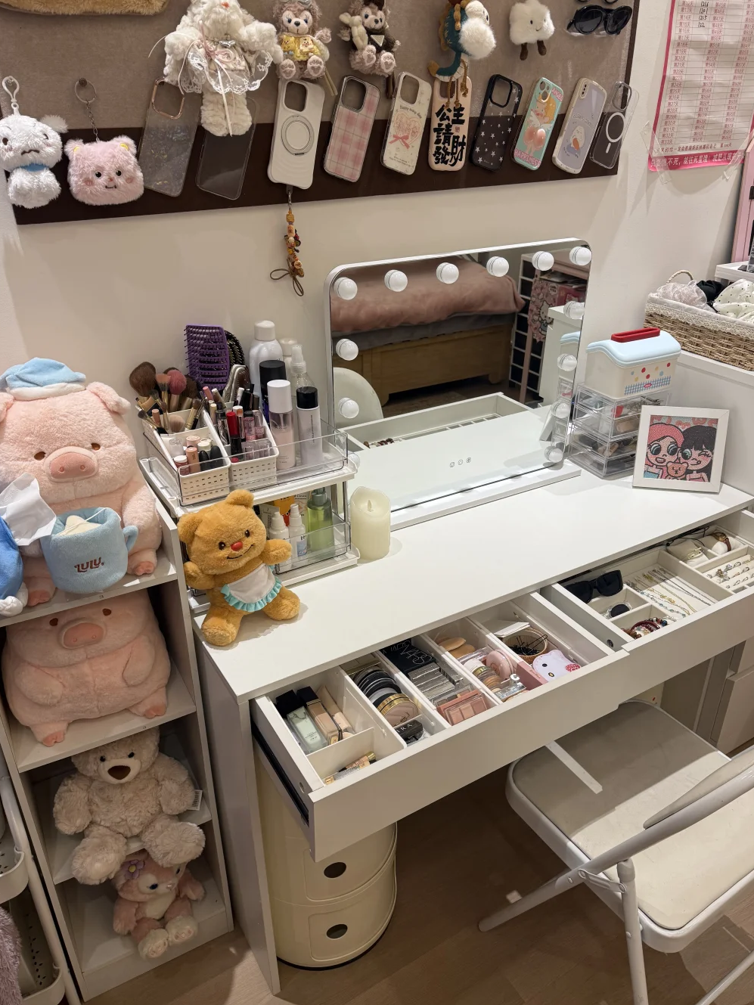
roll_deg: -0.4
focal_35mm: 26
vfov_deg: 67.3
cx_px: 385
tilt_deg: -29.1
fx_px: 755
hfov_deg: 53.1
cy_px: 508
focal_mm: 6.76
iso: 100
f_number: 1.78
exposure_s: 1/100
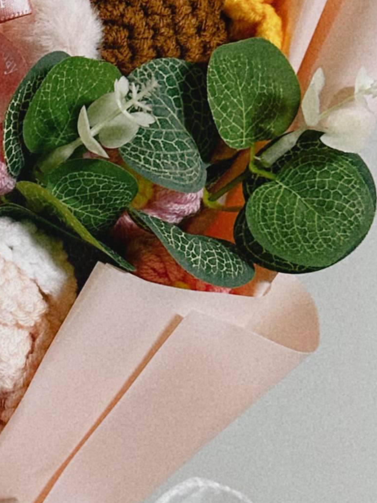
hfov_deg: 15.3
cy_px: 277
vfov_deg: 21.1
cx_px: -84
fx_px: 1351
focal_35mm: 93
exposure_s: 1/100
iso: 200
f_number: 1.78
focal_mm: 6.86
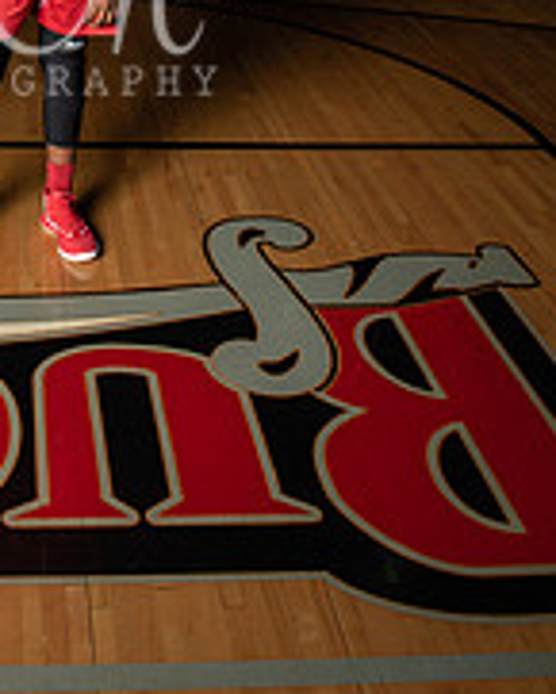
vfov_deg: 29.7
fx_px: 1151
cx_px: 58
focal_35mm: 56
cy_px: -96
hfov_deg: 26.3
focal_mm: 24
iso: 320
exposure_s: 1/200
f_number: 14
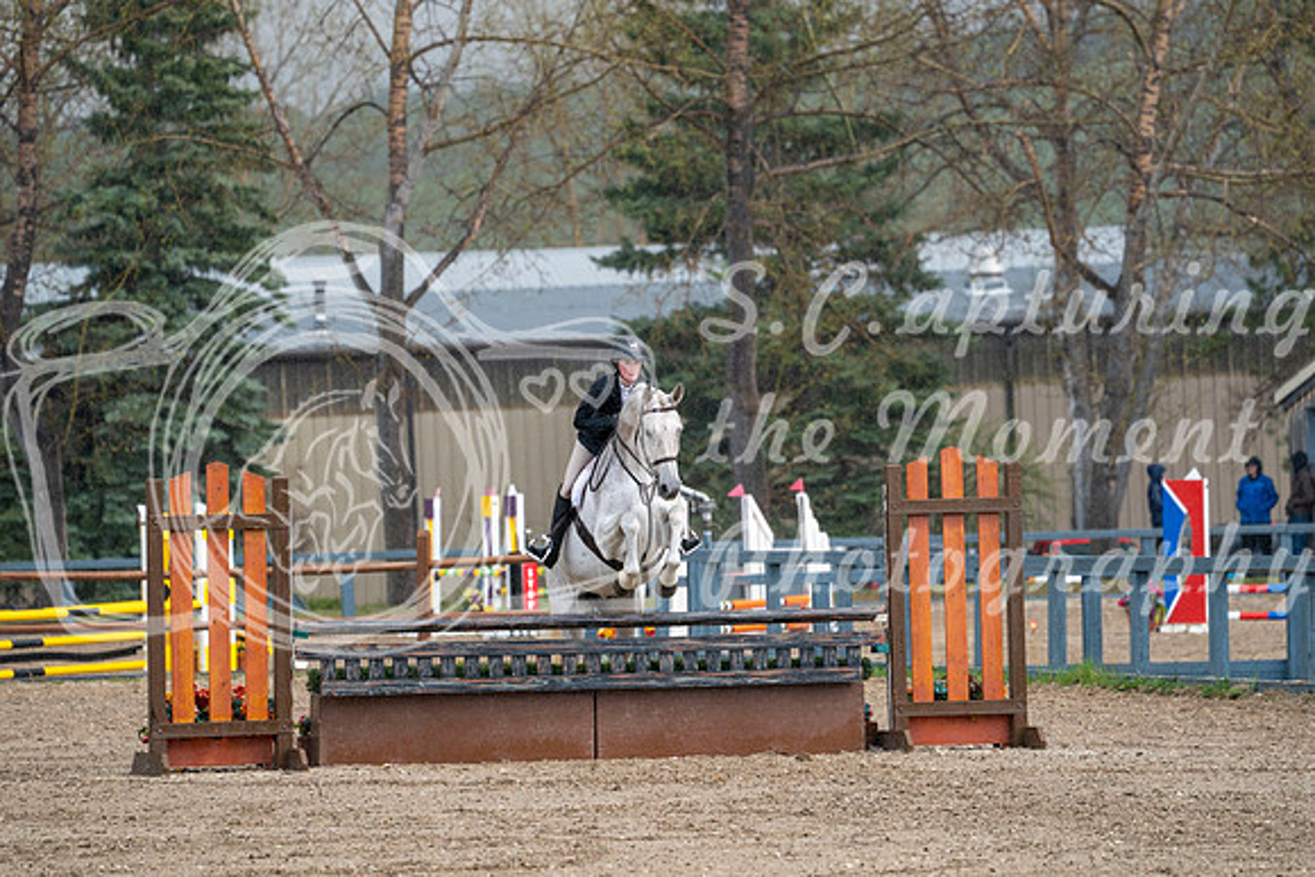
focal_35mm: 271
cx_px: 658
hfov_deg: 7.6
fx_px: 9901
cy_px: 438
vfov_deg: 5.1
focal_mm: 271
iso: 800
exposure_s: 1/1250
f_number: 5.6
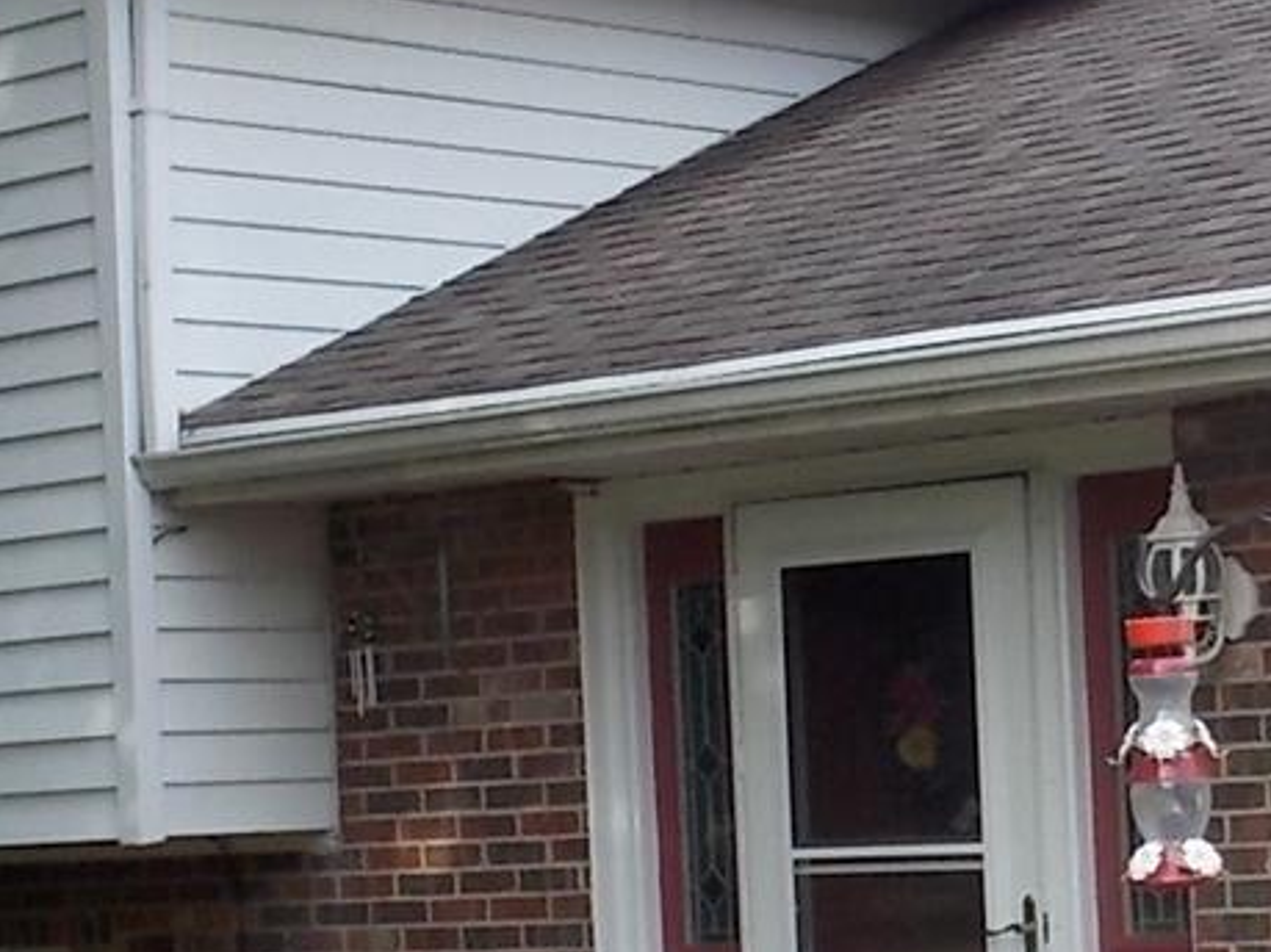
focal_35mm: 121
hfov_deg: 16.3
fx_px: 4442
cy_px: 685
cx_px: 784
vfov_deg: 12.2
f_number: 3.7
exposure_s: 1/160
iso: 80
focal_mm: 5.2
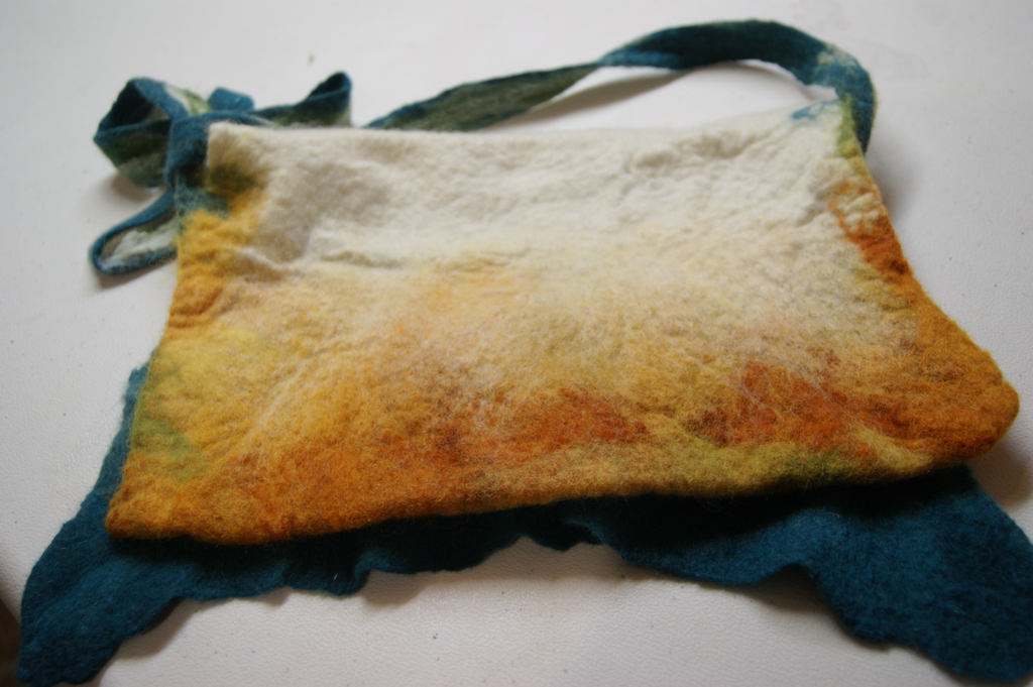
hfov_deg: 49.6
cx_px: 516
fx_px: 1118
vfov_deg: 34.2
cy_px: 344
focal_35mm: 39
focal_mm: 26
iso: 400
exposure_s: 1/40
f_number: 4
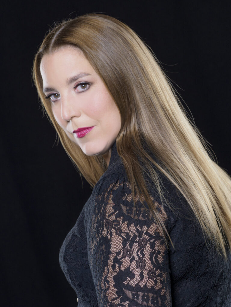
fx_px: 1602
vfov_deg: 11.0
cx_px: 116
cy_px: 154
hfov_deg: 8.2
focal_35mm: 180
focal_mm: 90
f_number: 7.1
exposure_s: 1/125
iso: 200
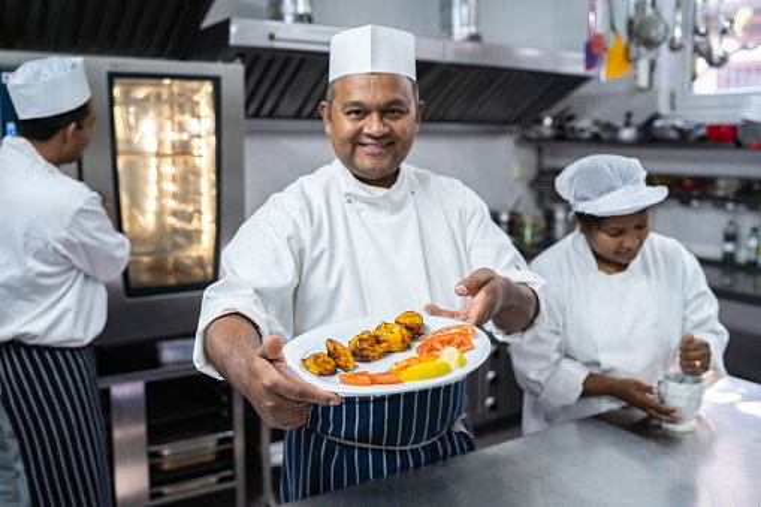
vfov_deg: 37.8
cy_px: 254
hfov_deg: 54.4
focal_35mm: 35
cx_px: 380
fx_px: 740
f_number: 2.8
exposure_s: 1/200
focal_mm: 35
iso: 640
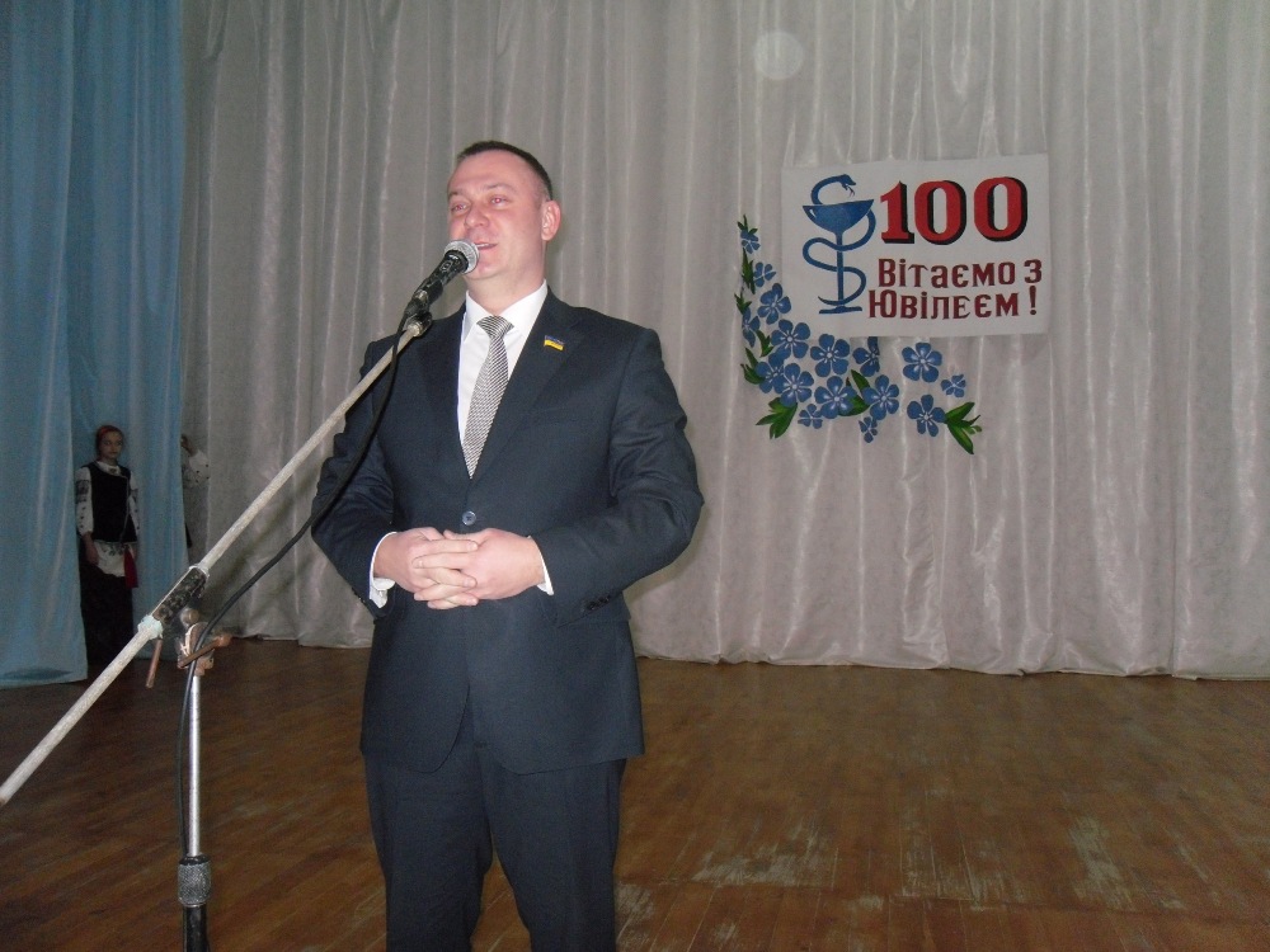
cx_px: 635
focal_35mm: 35
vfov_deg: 40.7
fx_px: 1284
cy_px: 476
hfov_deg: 52.6
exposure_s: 1/45
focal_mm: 6.3
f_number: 3.5
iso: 400
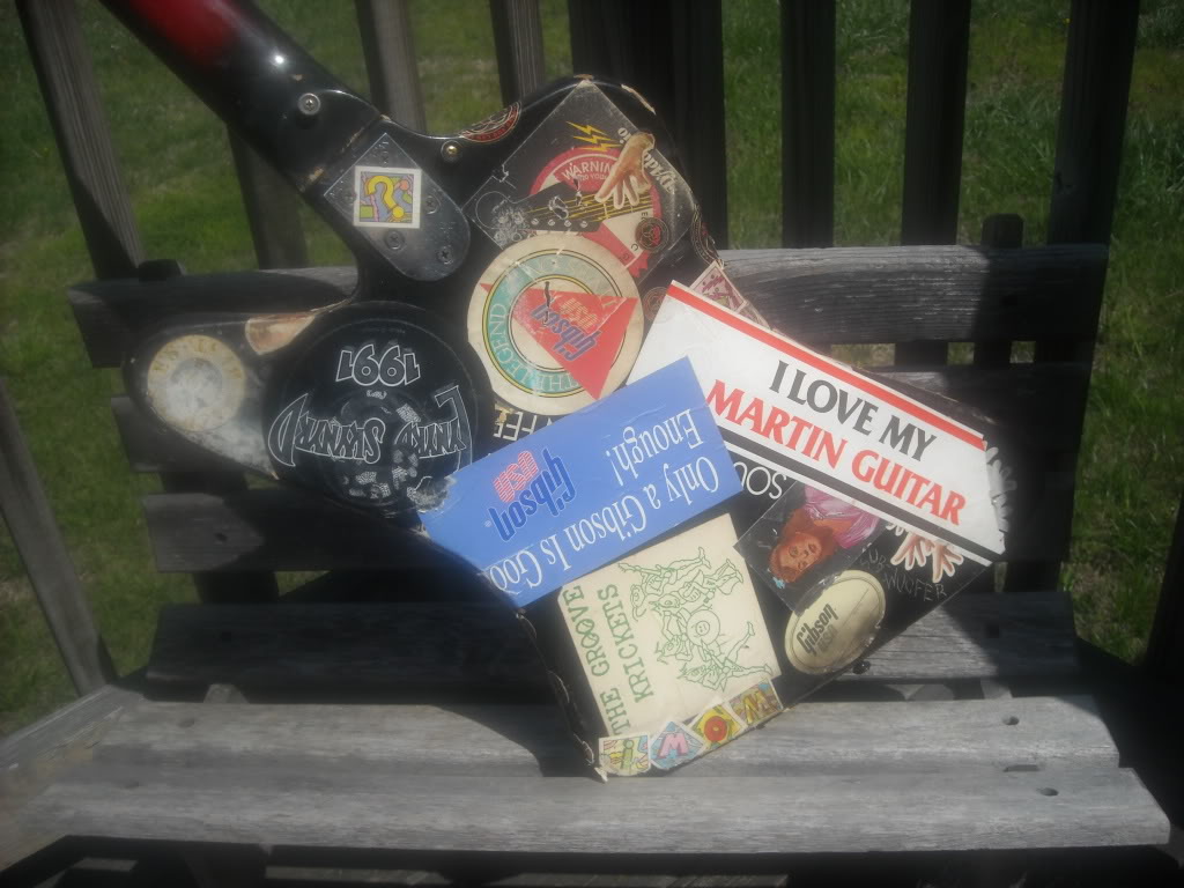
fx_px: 1197
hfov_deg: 52.6
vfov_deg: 40.7
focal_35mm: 35
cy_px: 444
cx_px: 592
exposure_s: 1/521
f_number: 5.6
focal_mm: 5.7
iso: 64
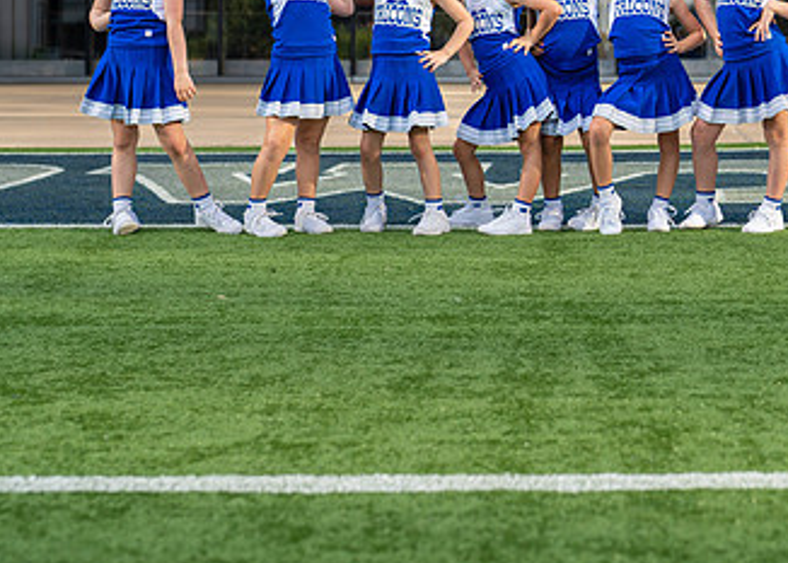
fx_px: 2350
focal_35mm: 105
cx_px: 668
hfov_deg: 18.8
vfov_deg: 13.5
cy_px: 58
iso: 125
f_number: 2.8
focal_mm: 50
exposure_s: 1/1000
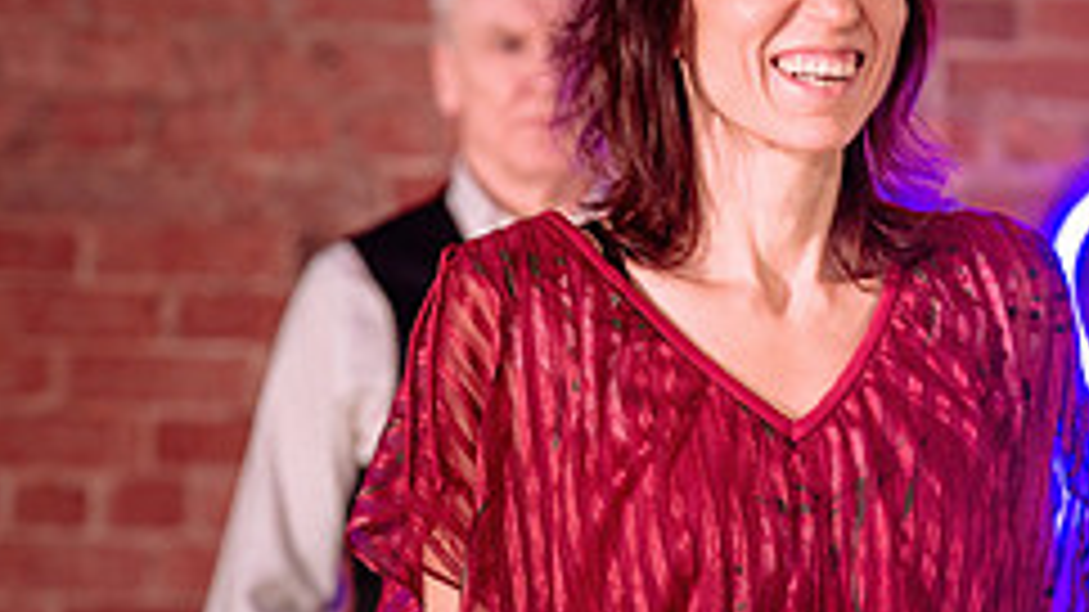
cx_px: 660
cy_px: 475
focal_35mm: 204
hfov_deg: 10.6
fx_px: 5889
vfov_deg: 5.9
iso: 800
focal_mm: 70
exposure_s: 1/320
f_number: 2
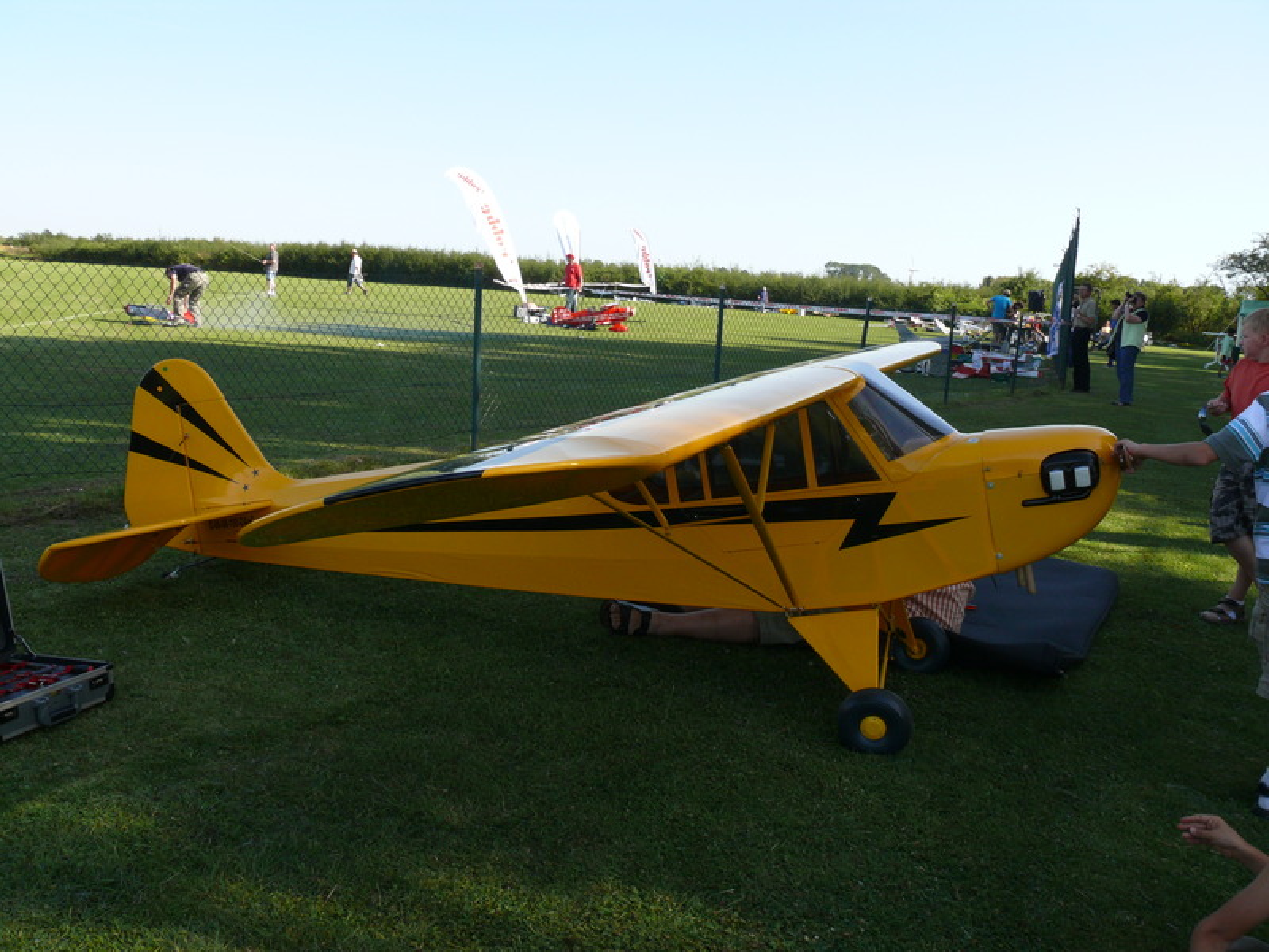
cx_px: 634
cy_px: 476
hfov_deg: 52.6
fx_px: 1283
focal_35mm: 35
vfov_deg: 40.7
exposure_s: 1/250
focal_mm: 7.4
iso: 100
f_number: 5
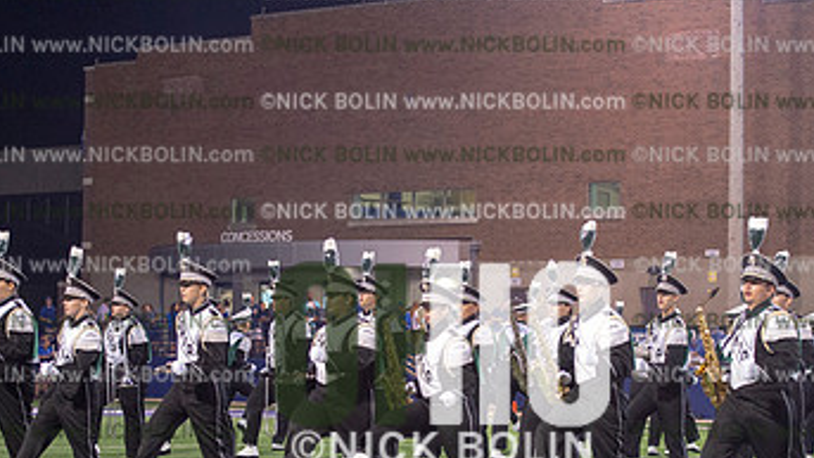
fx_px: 2677
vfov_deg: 9.8
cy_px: 375
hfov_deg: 17.3
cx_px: 441
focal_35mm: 124
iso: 4000
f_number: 2.8
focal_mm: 70
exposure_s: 1/250
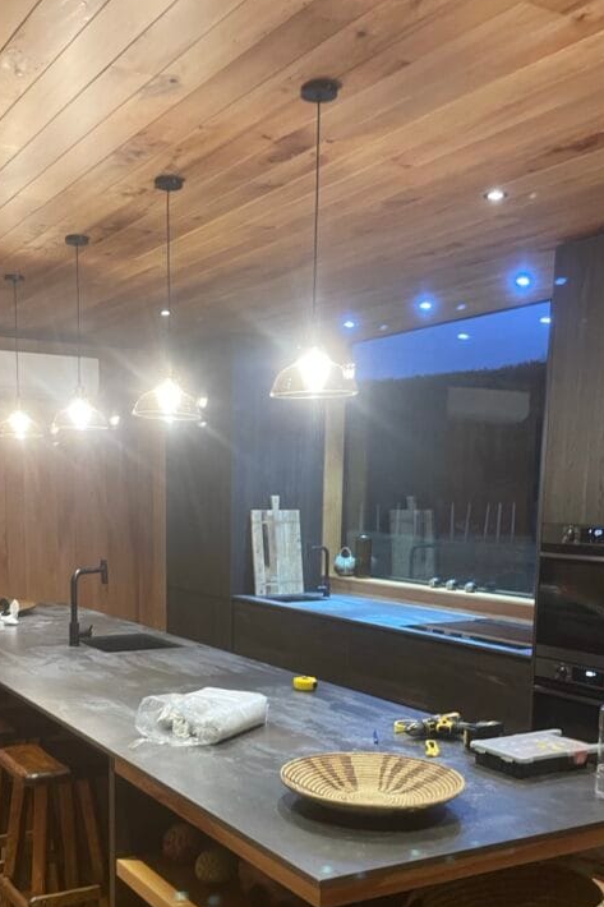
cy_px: 635
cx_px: 250
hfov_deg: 34.1
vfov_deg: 48.4
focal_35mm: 39
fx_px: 982
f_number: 1.6
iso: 320
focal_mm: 4.2
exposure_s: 1/33
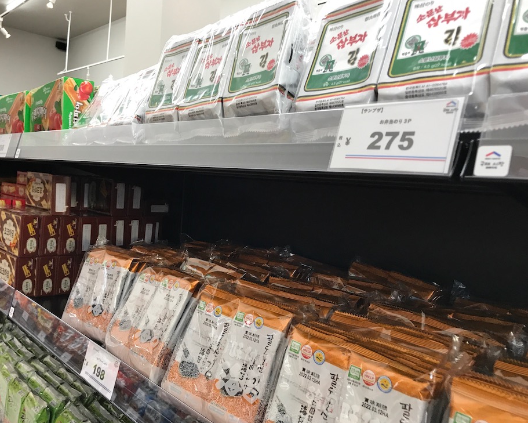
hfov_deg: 58.7
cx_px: 241
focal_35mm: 30
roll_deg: -3.0
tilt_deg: -4.5
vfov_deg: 48.5
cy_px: 215
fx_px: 469
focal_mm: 3.99
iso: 25
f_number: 1.8
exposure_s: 1/30
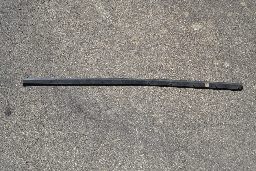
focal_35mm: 34
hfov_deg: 55.8
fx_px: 242
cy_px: 88
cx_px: 129
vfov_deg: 38.9
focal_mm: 22
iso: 100
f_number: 8
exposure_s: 1/250
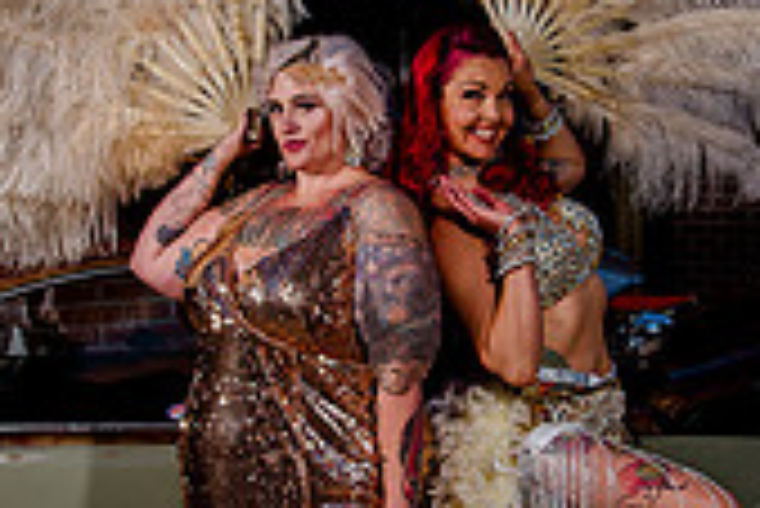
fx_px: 1902
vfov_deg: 15.2
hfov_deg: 22.6
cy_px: 260
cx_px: 401
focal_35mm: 90
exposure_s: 1/320
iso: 640
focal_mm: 24
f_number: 4
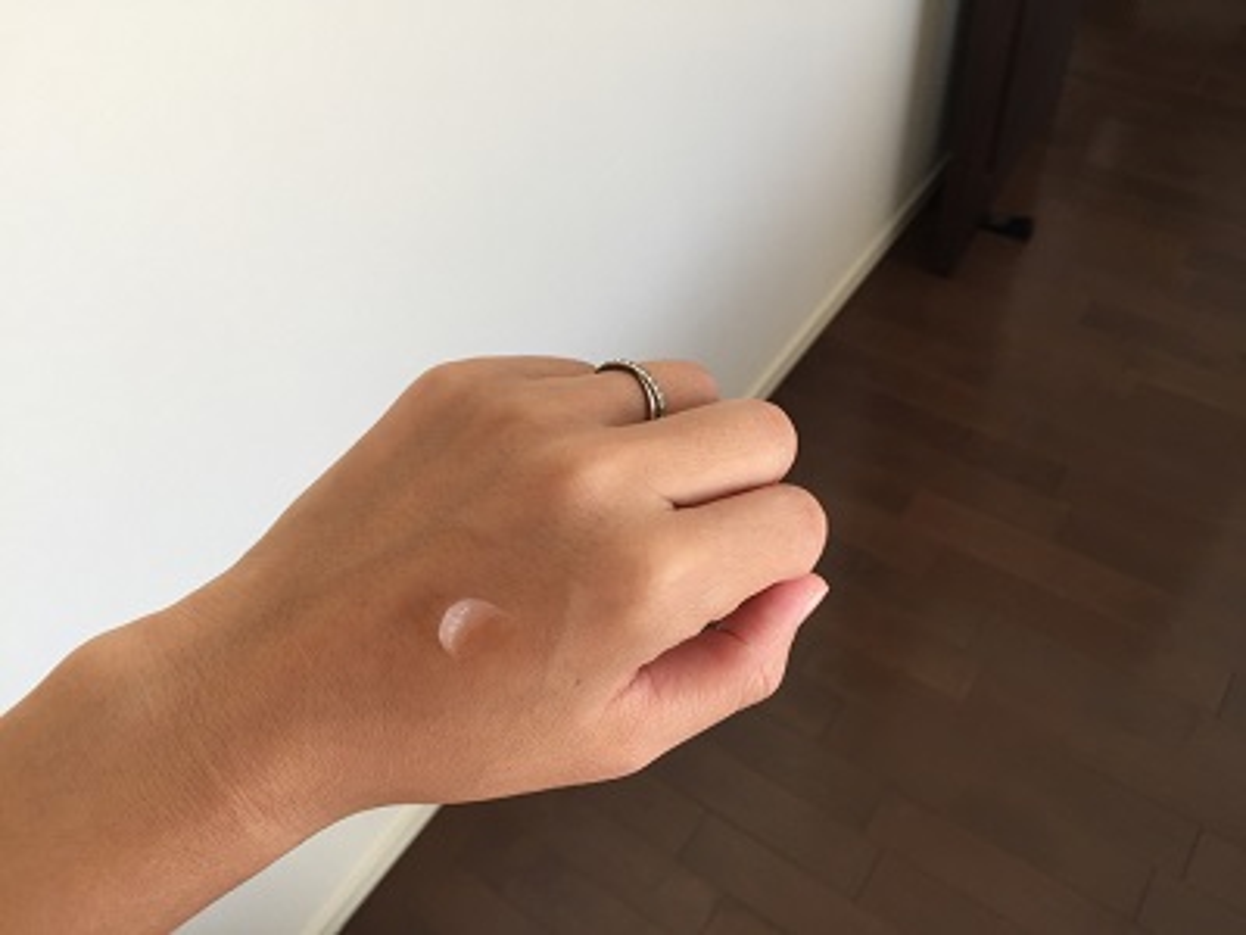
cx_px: 623
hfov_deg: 61.7
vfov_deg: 48.2
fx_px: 1044
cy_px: 468
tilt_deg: -50.7
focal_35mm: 29
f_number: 2.2
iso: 40
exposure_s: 1/60
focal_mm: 4.15
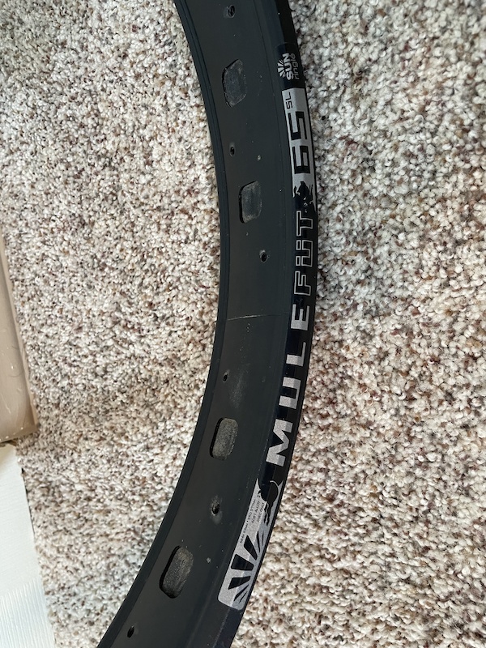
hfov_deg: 53.1
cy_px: 324
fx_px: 487
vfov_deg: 67.3
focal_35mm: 26
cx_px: 243
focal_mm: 4.2
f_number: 1.6
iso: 200
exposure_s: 1/60
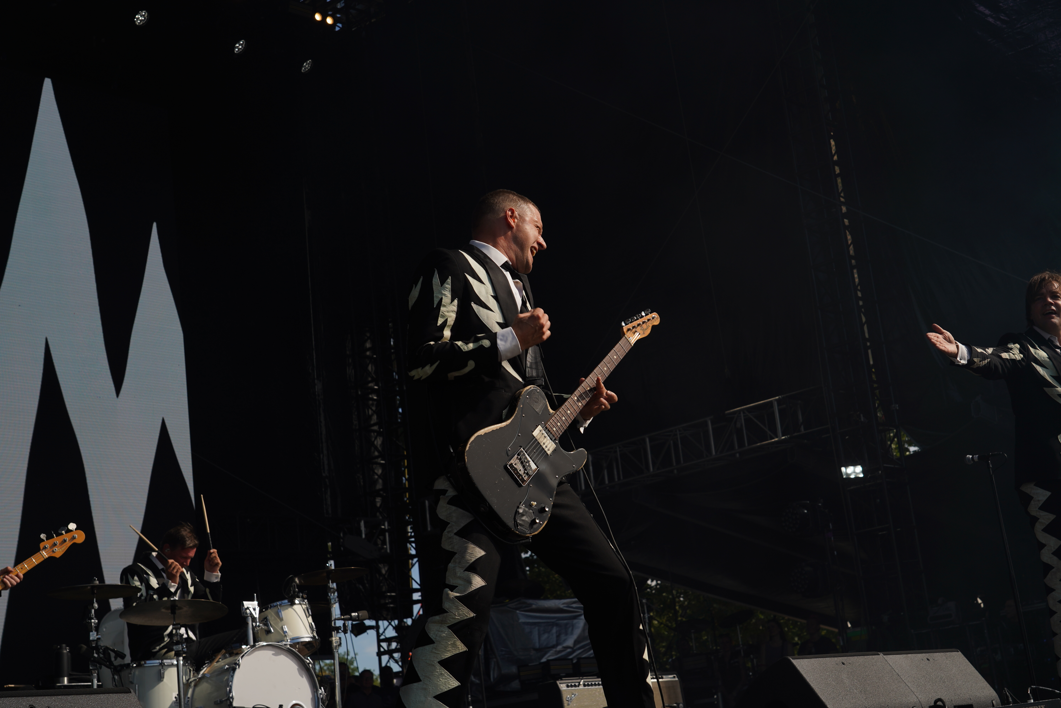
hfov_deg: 38.9
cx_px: 530
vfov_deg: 26.5
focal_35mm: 51
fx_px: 1503
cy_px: 354
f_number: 8
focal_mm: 51
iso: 100
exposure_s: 1/500
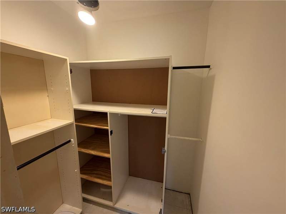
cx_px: 143
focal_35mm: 14
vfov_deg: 85.7
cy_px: 107
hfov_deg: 102.1
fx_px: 116
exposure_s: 1/120
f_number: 2.2
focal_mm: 2.22
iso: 250
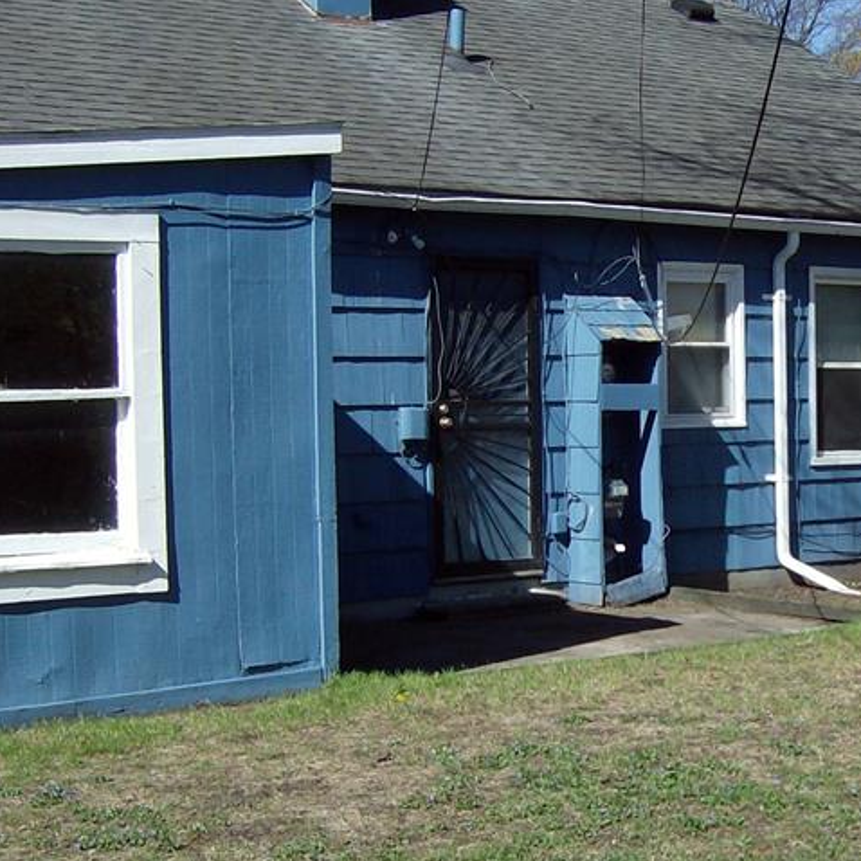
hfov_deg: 24.6
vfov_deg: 25.3
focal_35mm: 68
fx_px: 1914
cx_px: 773
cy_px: 539
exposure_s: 1/702
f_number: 4.7
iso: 100
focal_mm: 6
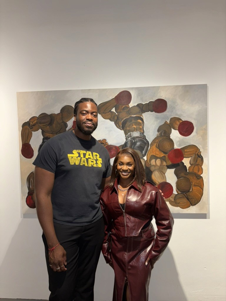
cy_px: 150
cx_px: 113
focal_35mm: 26
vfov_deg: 67.3
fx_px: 226
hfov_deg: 53.1
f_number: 1.6
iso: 50
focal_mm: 5.96
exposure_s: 1/16
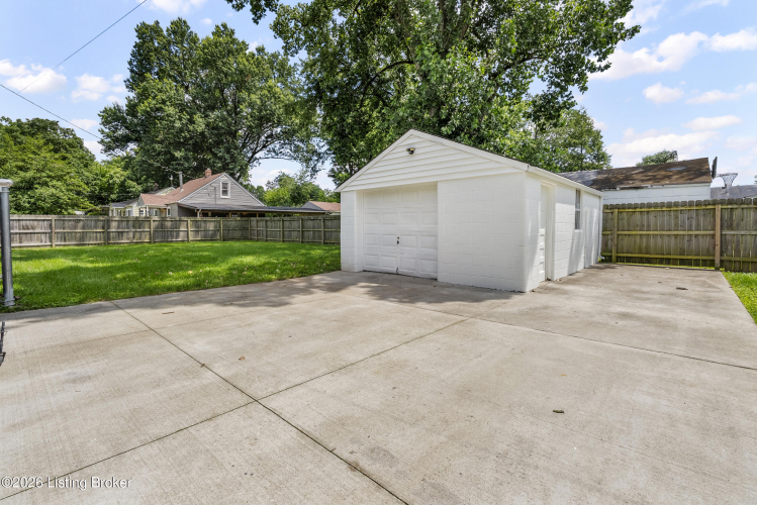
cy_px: 252
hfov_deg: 96.7
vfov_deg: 73.8
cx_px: 378
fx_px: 337
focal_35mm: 16
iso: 400
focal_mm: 16
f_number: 11
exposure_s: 1/800
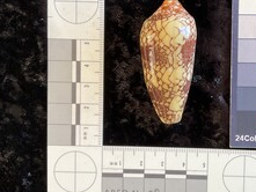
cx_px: 177
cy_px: 76
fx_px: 340
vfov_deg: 31.4
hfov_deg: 40.5
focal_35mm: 46
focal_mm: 3
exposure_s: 1/60
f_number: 1.8
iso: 50
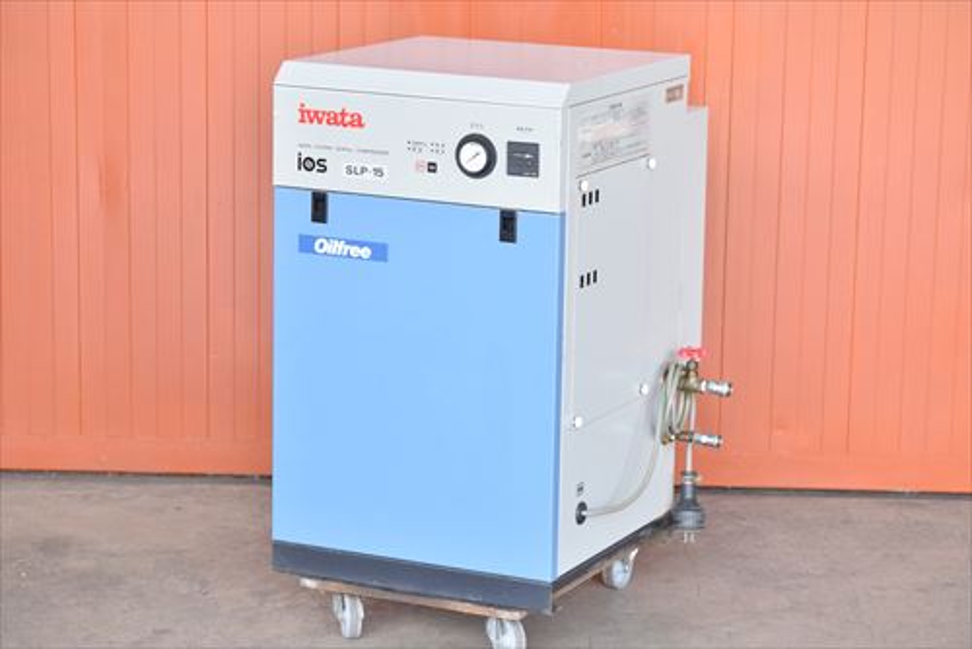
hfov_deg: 20.0
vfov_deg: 13.4
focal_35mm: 102
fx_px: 2755
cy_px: 324
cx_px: 486
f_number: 6.3
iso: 1250
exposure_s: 1/320
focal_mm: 68
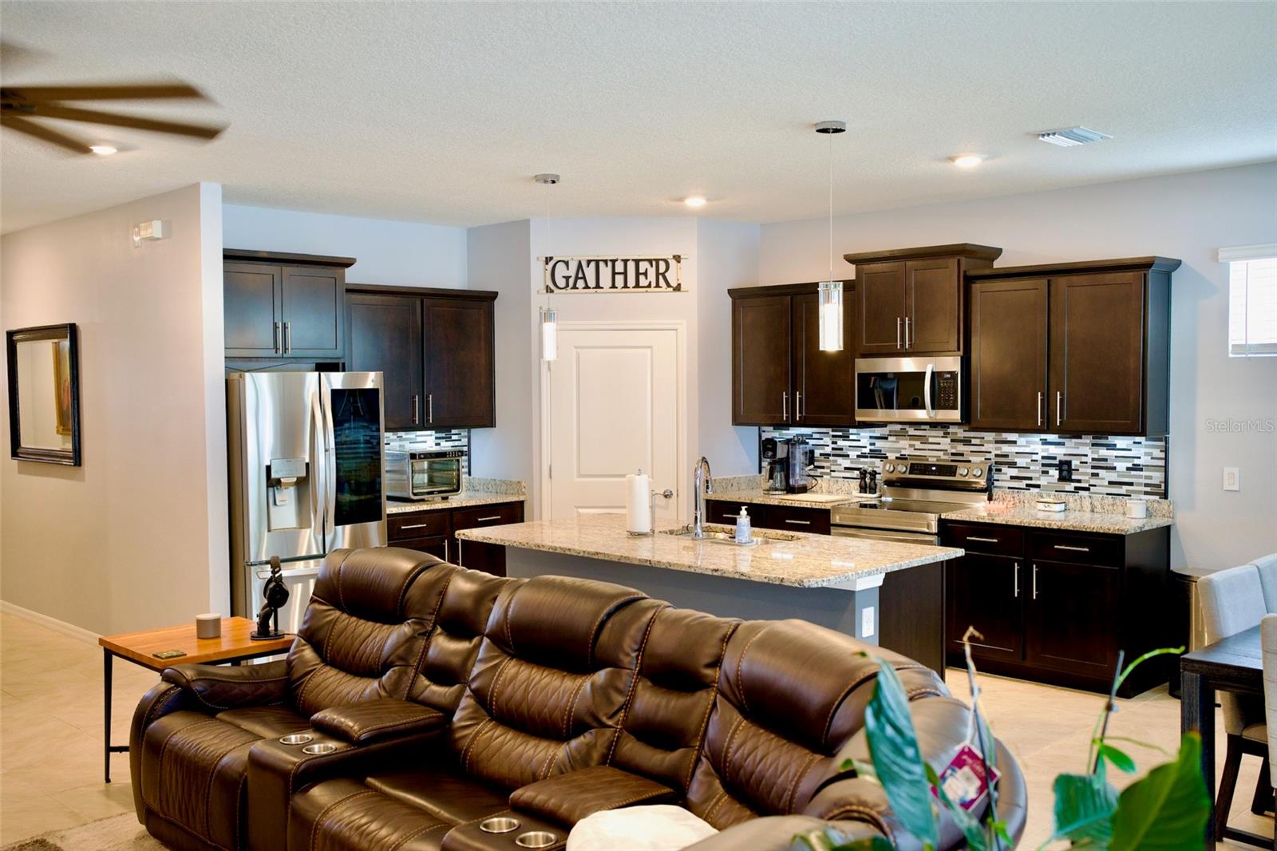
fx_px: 1241
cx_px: 638
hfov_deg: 54.4
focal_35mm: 35
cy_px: 426
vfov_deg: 37.8
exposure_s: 1/40
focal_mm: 35
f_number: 4
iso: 640
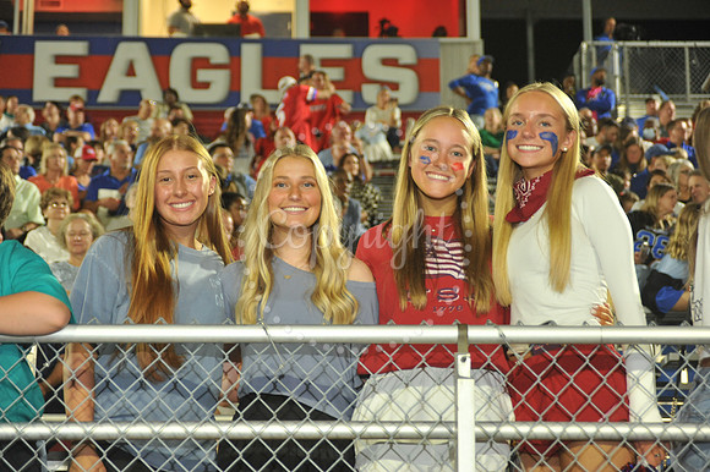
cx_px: 355
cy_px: 236
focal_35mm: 90
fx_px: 1774
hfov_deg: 22.6
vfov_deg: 15.2
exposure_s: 1/60
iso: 2000
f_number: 5.6
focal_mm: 90
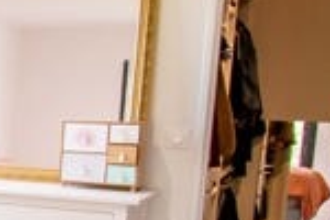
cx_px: -345
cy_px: 188
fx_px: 733
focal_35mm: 80
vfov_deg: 16.9
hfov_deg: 17.4
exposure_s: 1/100
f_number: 5
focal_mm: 10
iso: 800
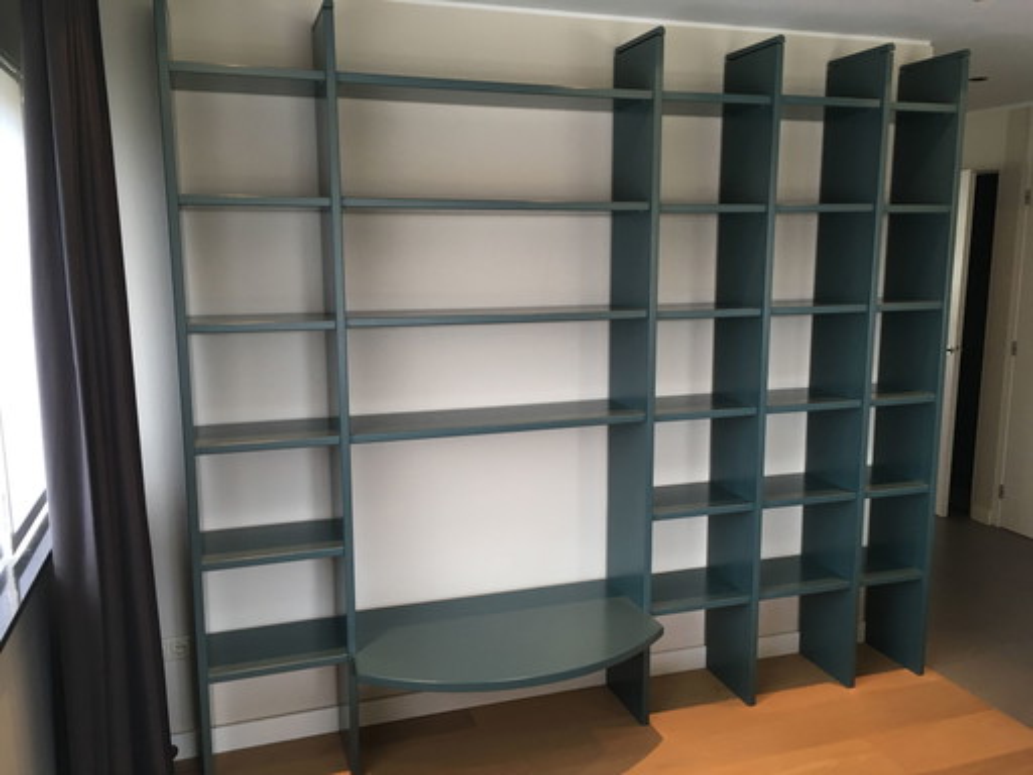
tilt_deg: -10.4
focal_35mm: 29
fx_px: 865
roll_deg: +0.2
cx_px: 516
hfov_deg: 61.7
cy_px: 388
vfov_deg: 48.2
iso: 100
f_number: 2.2
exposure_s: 1/33
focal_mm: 4.15
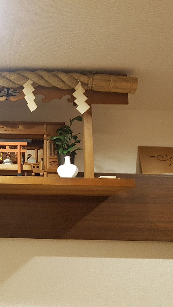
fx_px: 310
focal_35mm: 38
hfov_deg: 29.7
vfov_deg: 52.8
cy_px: 154
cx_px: 14
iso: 200
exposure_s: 1/20
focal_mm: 4.2
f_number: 1.7
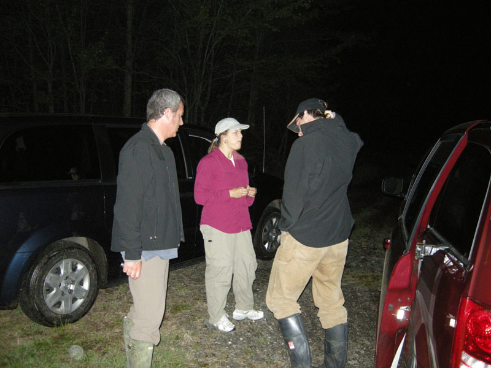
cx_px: 246
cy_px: 184
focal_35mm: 35
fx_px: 496
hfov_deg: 52.6
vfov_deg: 40.7
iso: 471
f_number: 2.7
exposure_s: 1/60
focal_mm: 7.5
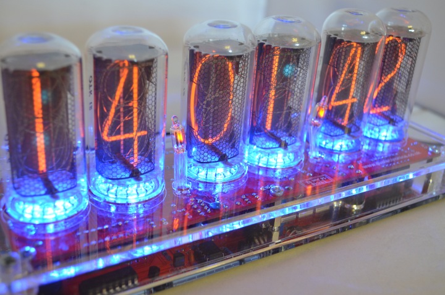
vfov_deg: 29.7
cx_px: 222
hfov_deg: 43.7
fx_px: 555
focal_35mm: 45
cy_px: 148
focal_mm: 30
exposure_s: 1/60
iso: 800
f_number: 4.5
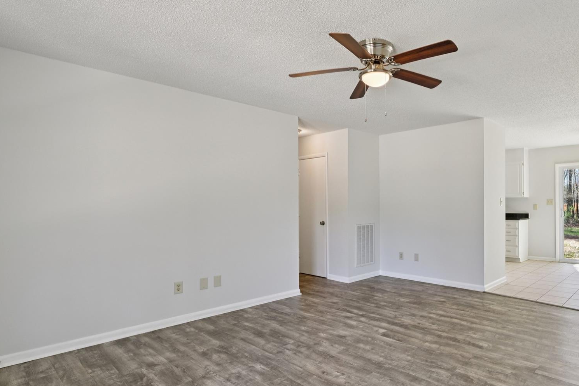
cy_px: 209
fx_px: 354
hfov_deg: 76.2
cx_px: 384
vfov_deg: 57.2
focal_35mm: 22
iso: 180
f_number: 8
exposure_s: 1/15
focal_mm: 16
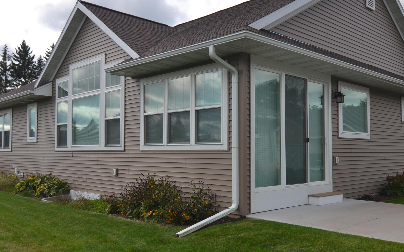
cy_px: 133
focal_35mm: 36
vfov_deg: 35.3
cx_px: 238
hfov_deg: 53.7
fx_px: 396
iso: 100
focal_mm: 14
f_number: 9
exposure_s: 1/320
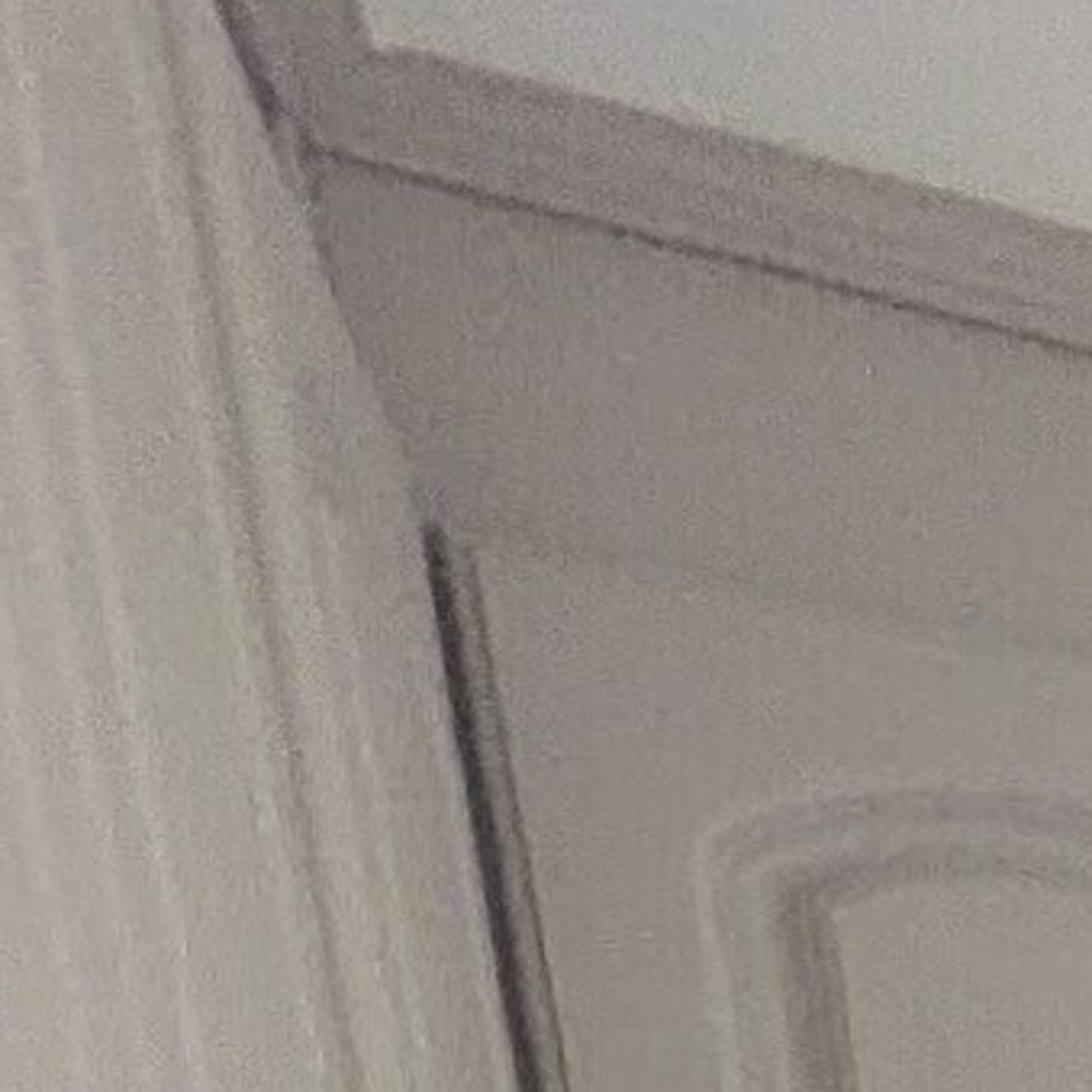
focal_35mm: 112
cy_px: 3208
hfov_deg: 8.1
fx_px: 3997
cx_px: 4420
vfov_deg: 10.9
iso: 205
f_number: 2.2
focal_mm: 1.85
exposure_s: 1/120
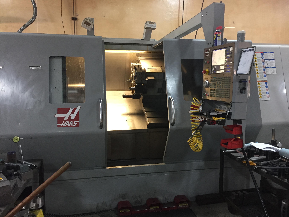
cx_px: 144
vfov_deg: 48.2
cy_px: 108
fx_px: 242
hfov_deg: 61.7
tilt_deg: -5.9
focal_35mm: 29
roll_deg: +0.3
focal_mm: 4.15
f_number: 2.2
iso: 160
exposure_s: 1/30
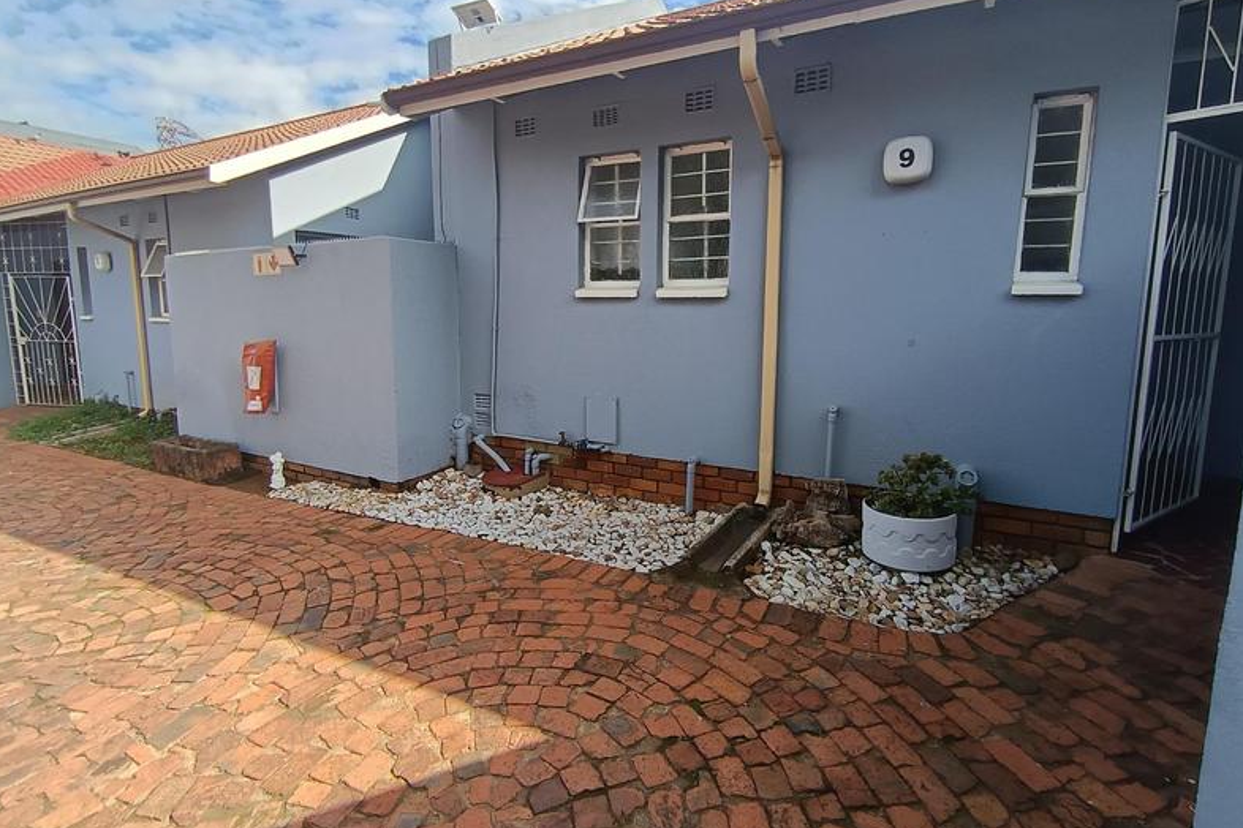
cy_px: 376
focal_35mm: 18
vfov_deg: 67.2
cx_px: 617
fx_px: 621
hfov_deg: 90.0
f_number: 2.2
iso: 100
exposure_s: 1/332
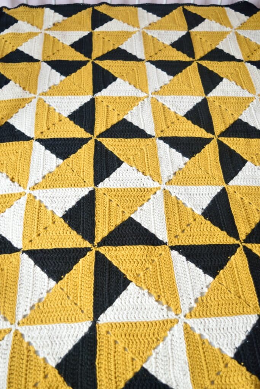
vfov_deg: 43.6
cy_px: 194
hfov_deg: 29.9
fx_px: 487
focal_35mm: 45
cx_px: 130
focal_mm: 30
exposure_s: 1/10
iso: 400
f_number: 5
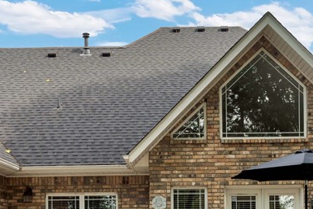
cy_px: 224
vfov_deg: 27.6
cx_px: 161
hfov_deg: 43.6
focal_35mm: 45
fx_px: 391
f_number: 8
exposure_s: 1/100
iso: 80
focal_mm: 16
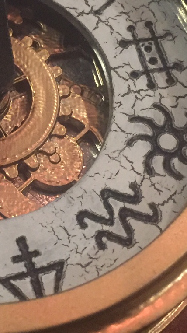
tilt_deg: -61.3
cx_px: -11
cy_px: 112
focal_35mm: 85
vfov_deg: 24.9
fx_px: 749
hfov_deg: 14.0
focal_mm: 4.15
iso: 320
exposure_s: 1/15
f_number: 2.2
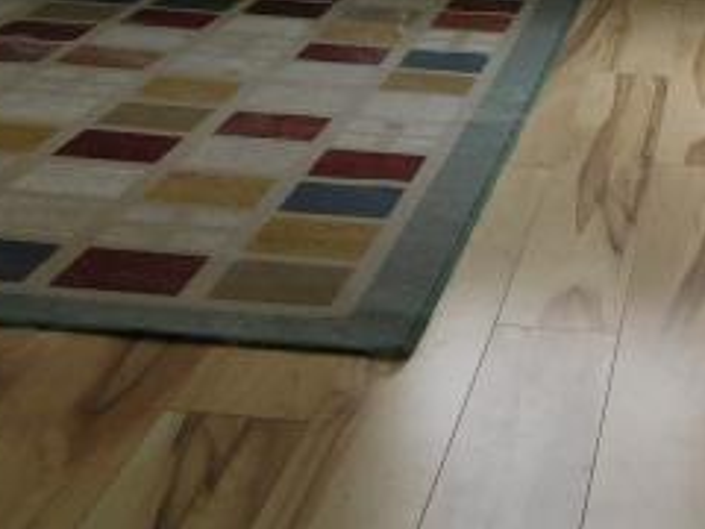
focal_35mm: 98
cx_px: 849
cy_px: -103
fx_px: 1996
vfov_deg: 14.6
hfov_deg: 18.9
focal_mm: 4
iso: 125
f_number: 3
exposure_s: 1/125
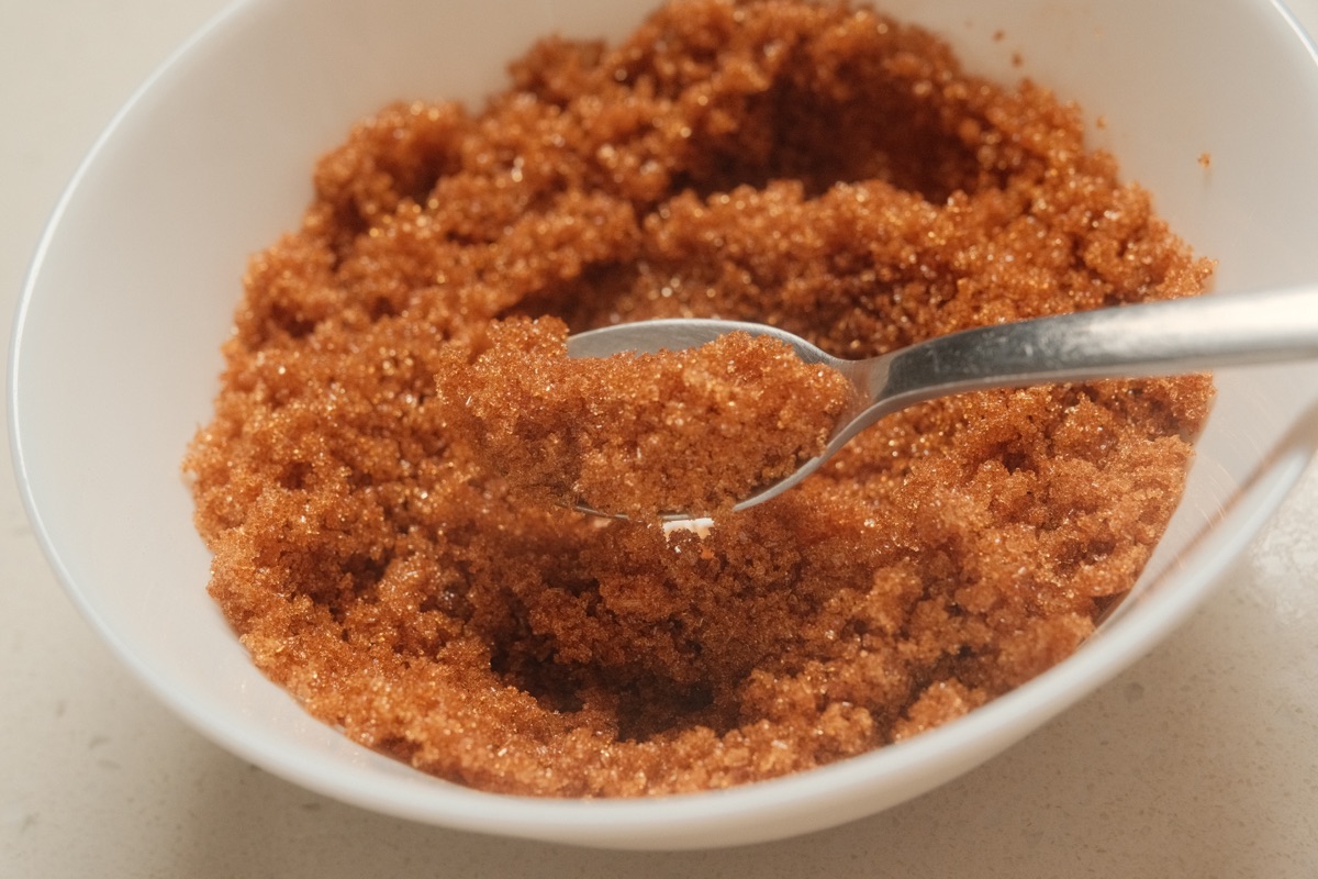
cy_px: 440
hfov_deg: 37.5
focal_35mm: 53
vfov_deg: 25.5
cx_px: 659
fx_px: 1940
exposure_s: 1/160
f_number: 5
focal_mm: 35.1
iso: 1600
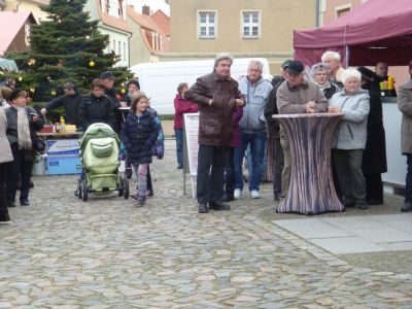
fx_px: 1131
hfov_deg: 20.7
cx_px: 206
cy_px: 154
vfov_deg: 15.6
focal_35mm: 95
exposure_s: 1/80
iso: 400
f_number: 5.7
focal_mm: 17
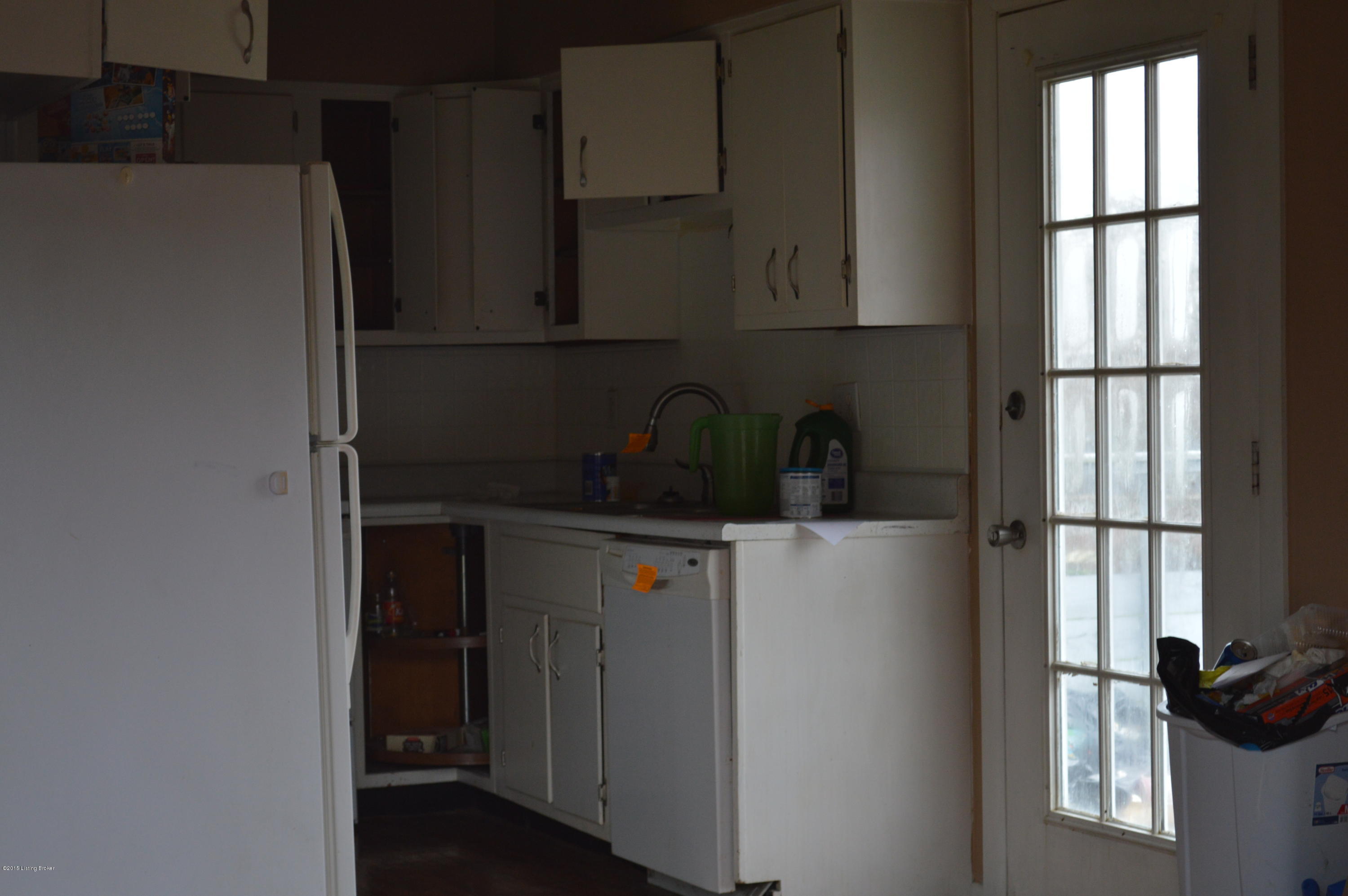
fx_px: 2525
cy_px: 448
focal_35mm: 68
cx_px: 674
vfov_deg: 20.1
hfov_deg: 29.9
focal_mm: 45
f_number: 5.3
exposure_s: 1/60
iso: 400
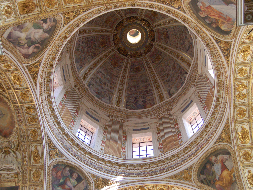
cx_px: 125
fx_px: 314
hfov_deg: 43.8
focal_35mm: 43
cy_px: 96
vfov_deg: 33.6
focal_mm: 26
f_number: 4.5
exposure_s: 1/80
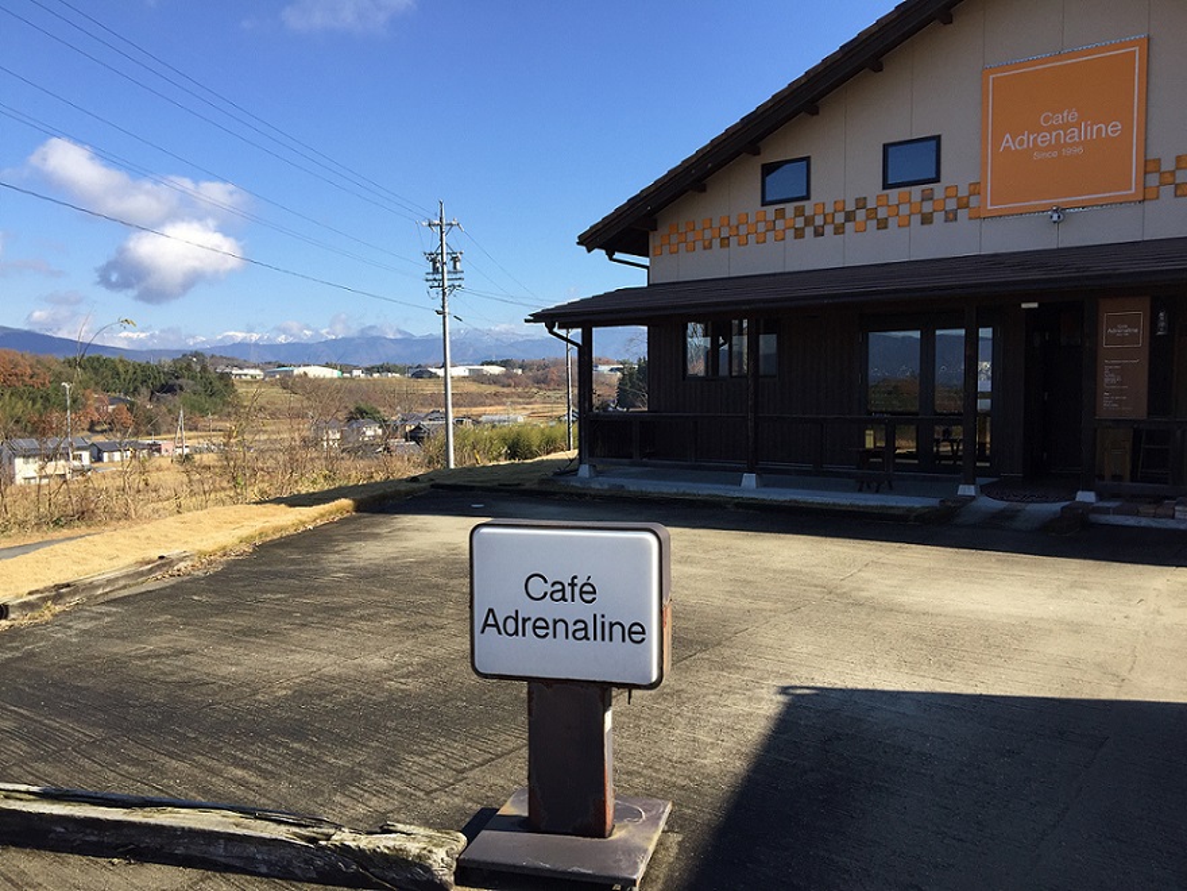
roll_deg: +0.6
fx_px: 994
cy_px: 446
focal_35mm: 29
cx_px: 594
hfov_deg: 61.7
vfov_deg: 48.2
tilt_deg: -3.5
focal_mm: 4.15
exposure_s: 1/1319
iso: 32
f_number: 2.2
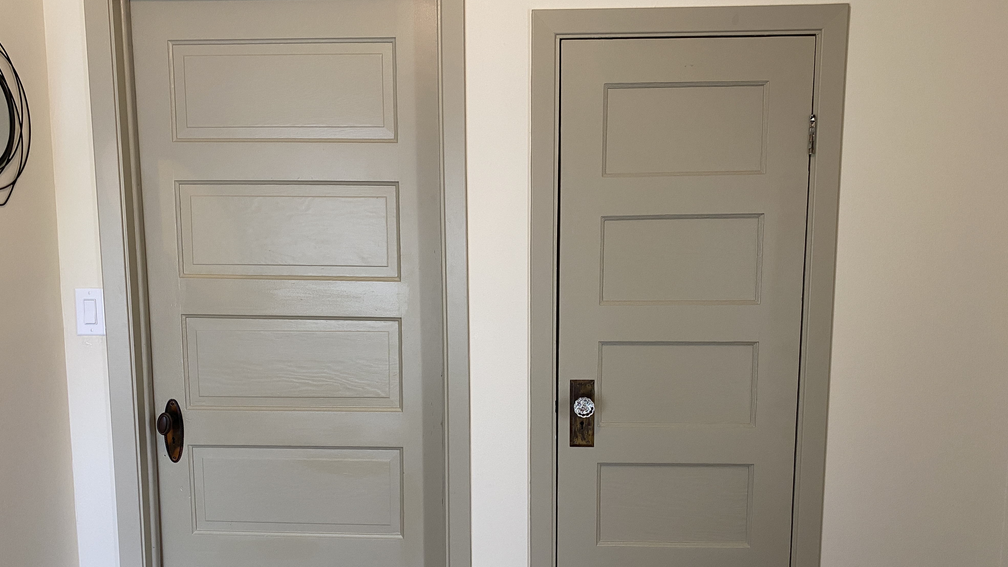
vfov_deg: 40.0
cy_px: 335
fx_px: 775
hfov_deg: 66.1
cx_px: 500
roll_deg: +0.8
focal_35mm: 29
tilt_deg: -6.4
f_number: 1.8
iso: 80
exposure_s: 1/60
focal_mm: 4.25
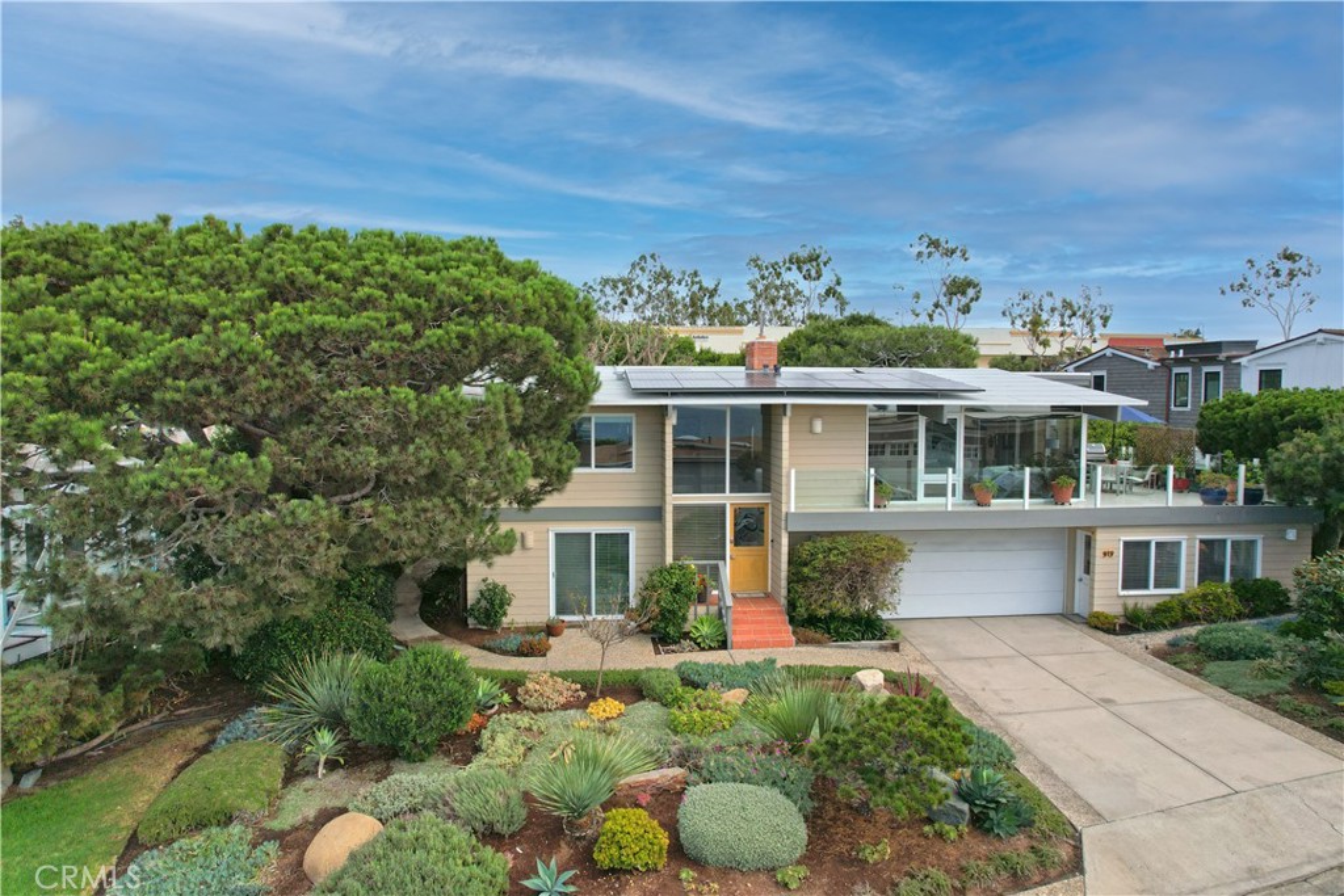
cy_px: 448
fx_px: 821
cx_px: 672
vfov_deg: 57.2
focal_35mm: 22
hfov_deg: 78.6
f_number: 2.8
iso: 100
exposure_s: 1/640
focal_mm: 8.38
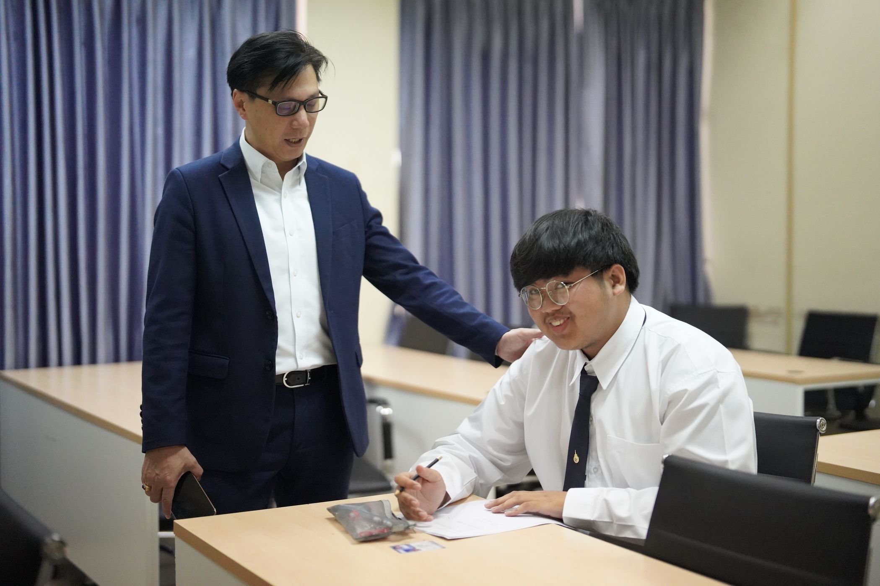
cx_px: 440
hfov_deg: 39.6
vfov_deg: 27.0
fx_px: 1222
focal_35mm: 50
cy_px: 293
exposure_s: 1/3200
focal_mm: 50
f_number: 1.2
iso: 10000
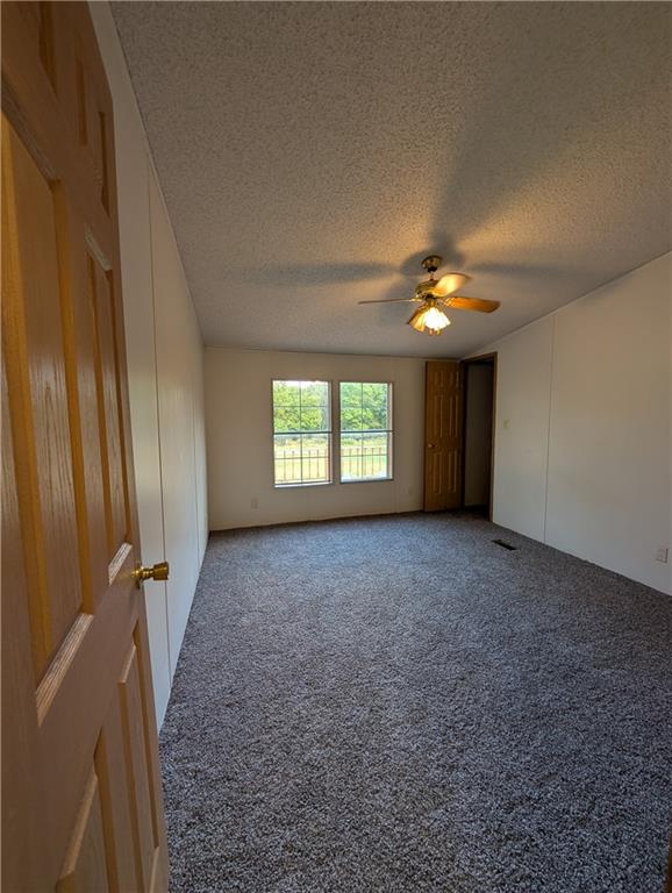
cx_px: 336
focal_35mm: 12
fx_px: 310
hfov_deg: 94.6
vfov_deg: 110.5
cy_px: 446
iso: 102
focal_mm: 2.02
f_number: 1.7
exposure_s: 1/120
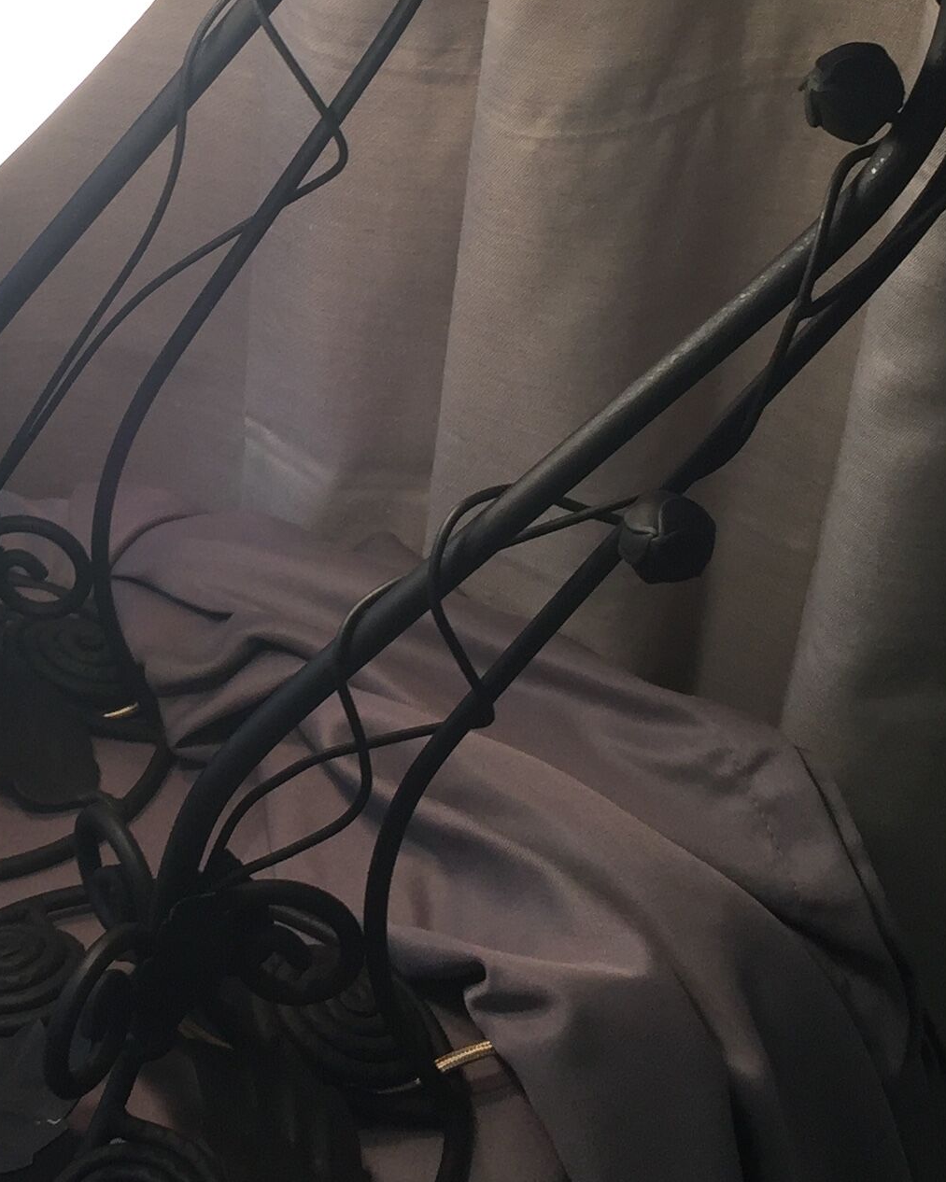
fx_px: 2555
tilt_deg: -28.2
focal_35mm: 73
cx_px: 70
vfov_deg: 25.7
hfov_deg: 20.5
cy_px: 278
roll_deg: +0.7
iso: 40
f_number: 2.2
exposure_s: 1/50
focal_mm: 4.15
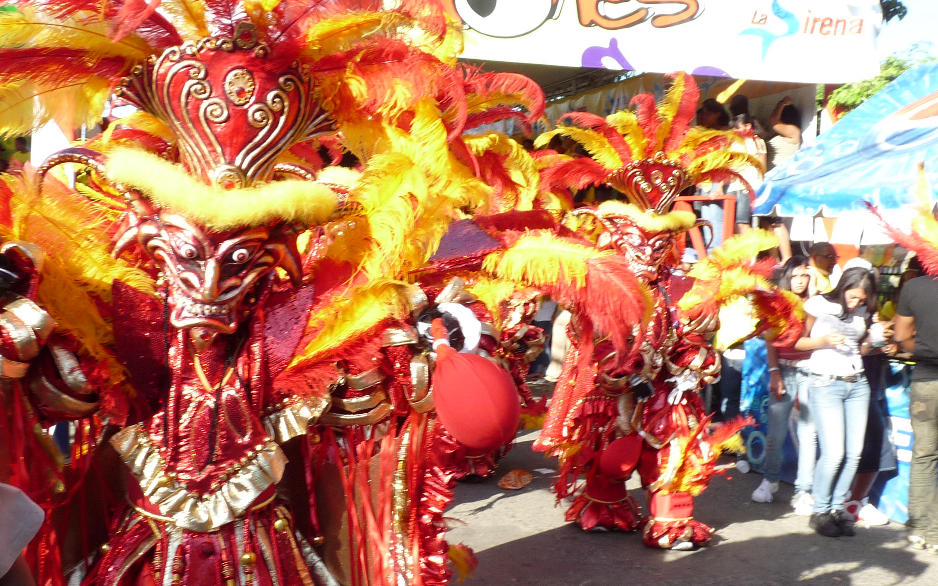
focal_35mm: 43
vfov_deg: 29.9
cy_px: 296
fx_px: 1099
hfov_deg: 46.2
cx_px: 474
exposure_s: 1/200
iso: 100
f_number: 4
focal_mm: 4.9
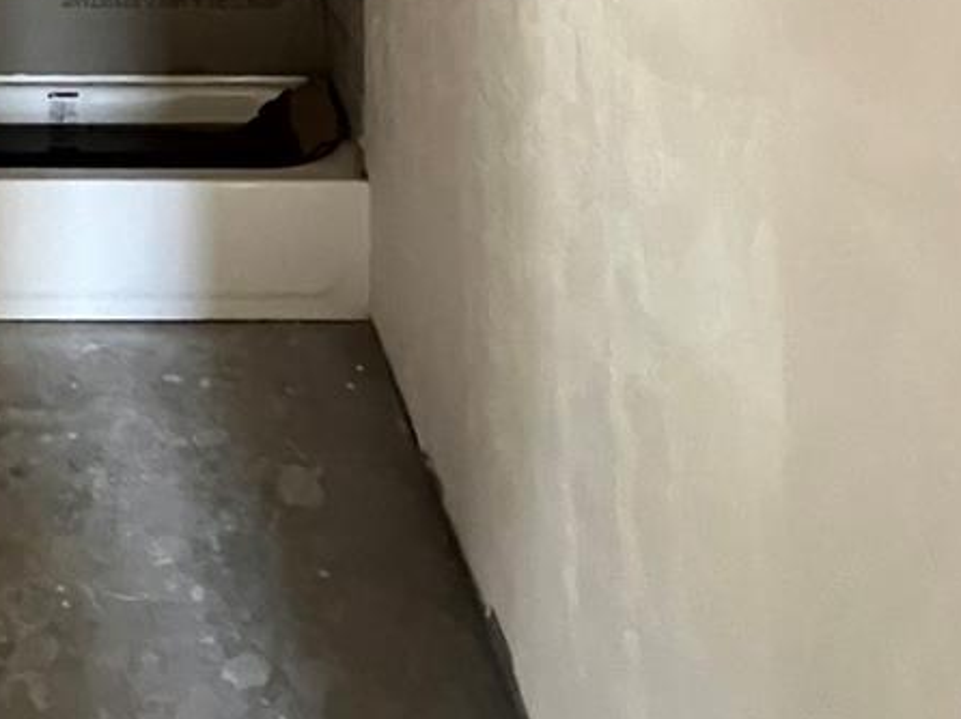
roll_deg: +0.0
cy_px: -256
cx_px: 149
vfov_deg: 30.4
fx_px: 971
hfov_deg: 48.6
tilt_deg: -0.7
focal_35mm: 35
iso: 1000
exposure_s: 1/42
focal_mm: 1.57
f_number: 1.8
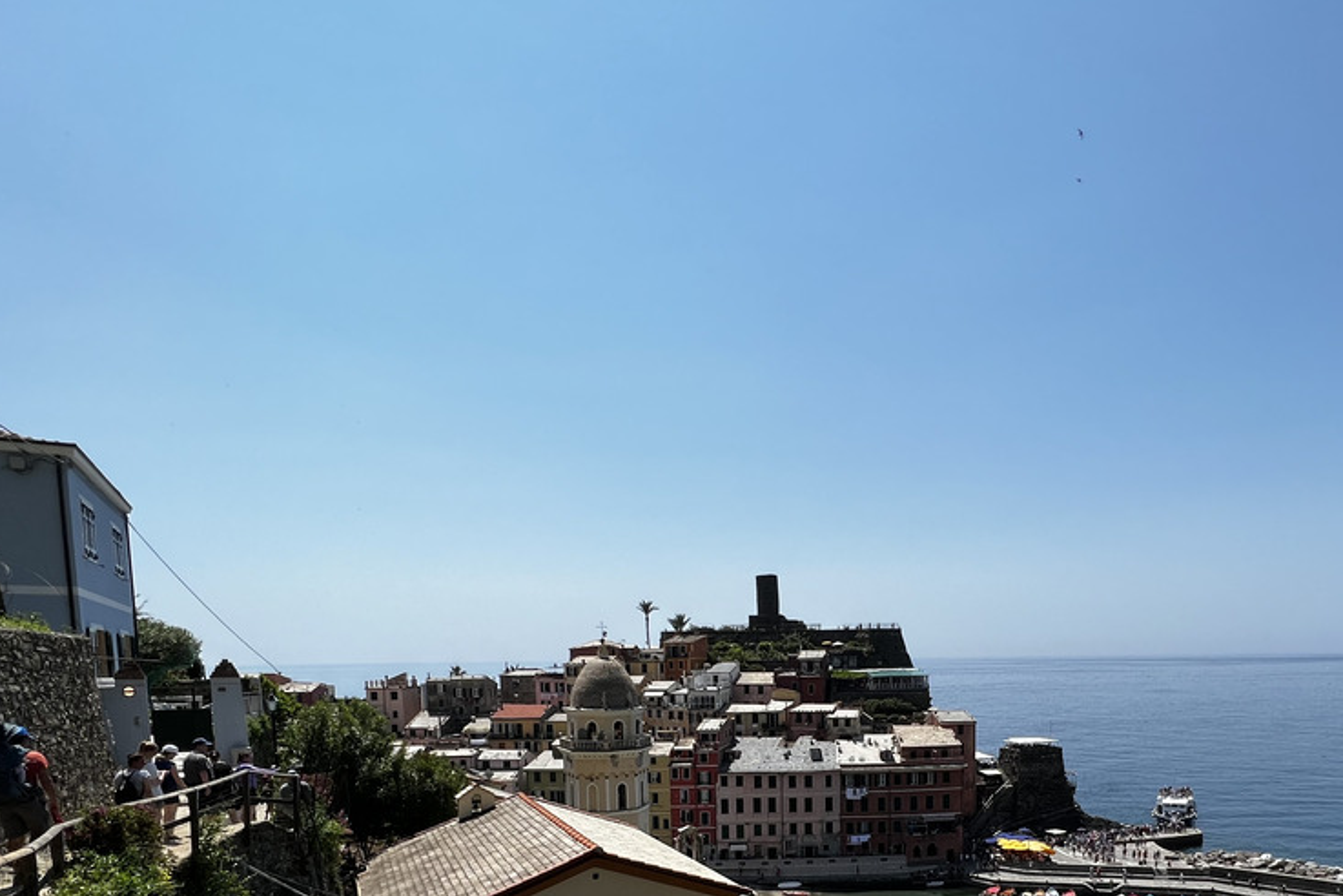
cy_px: 743
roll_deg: +0.8
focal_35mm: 22
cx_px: 847
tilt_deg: -5.8
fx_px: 821
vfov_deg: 52.7
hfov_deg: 77.0
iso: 32
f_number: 1.8
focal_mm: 1.57
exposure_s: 1/2660
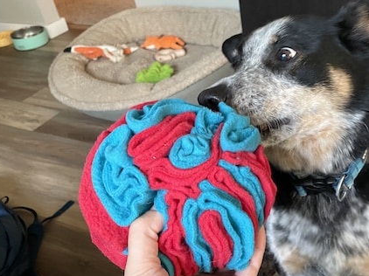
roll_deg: +7.8
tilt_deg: -31.3
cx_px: 243
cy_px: 113
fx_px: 394
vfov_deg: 38.5
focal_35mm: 37
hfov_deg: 49.4
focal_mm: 4.2
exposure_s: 1/60
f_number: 1.6
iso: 500
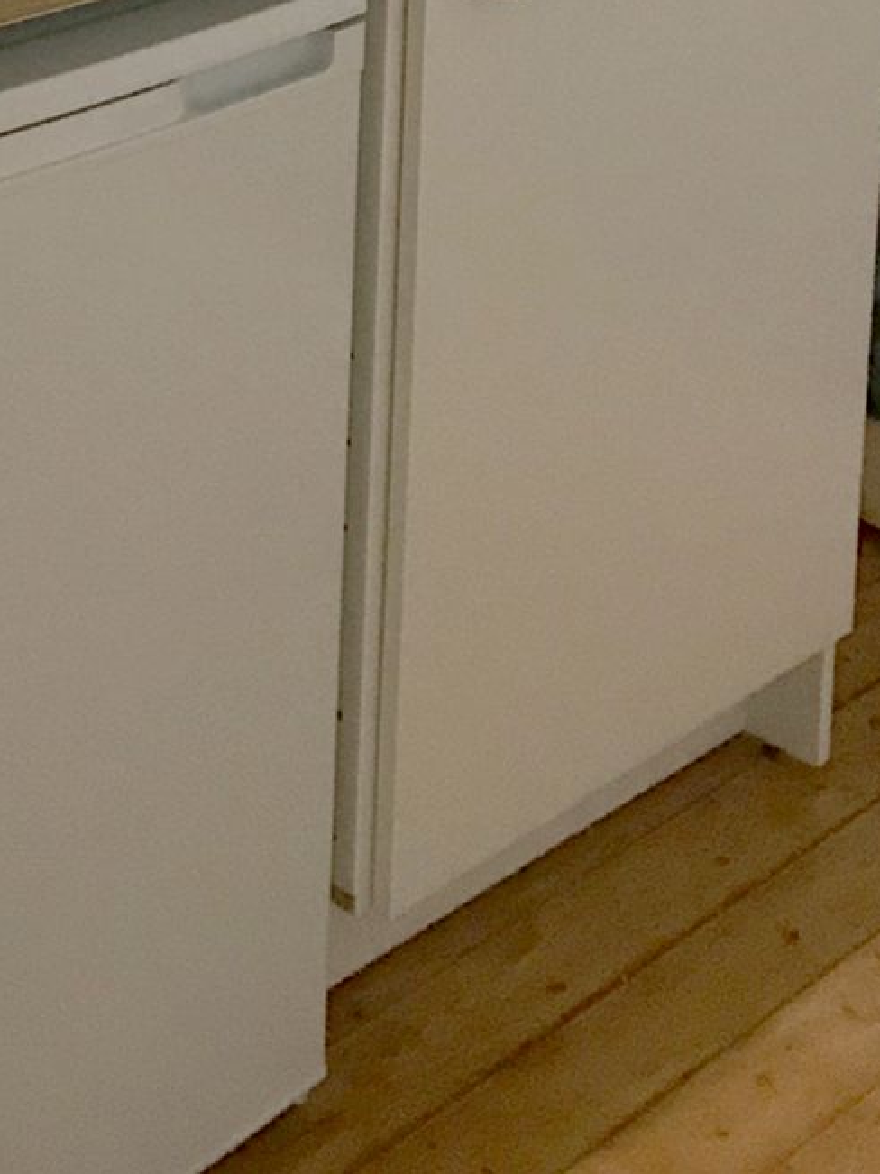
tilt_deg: -6.8
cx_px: -5
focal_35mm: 86
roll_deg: -0.7
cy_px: -570
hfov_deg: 16.8
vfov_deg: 19.8
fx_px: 2916
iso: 100
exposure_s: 1/16
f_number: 1.8
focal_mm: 3.99
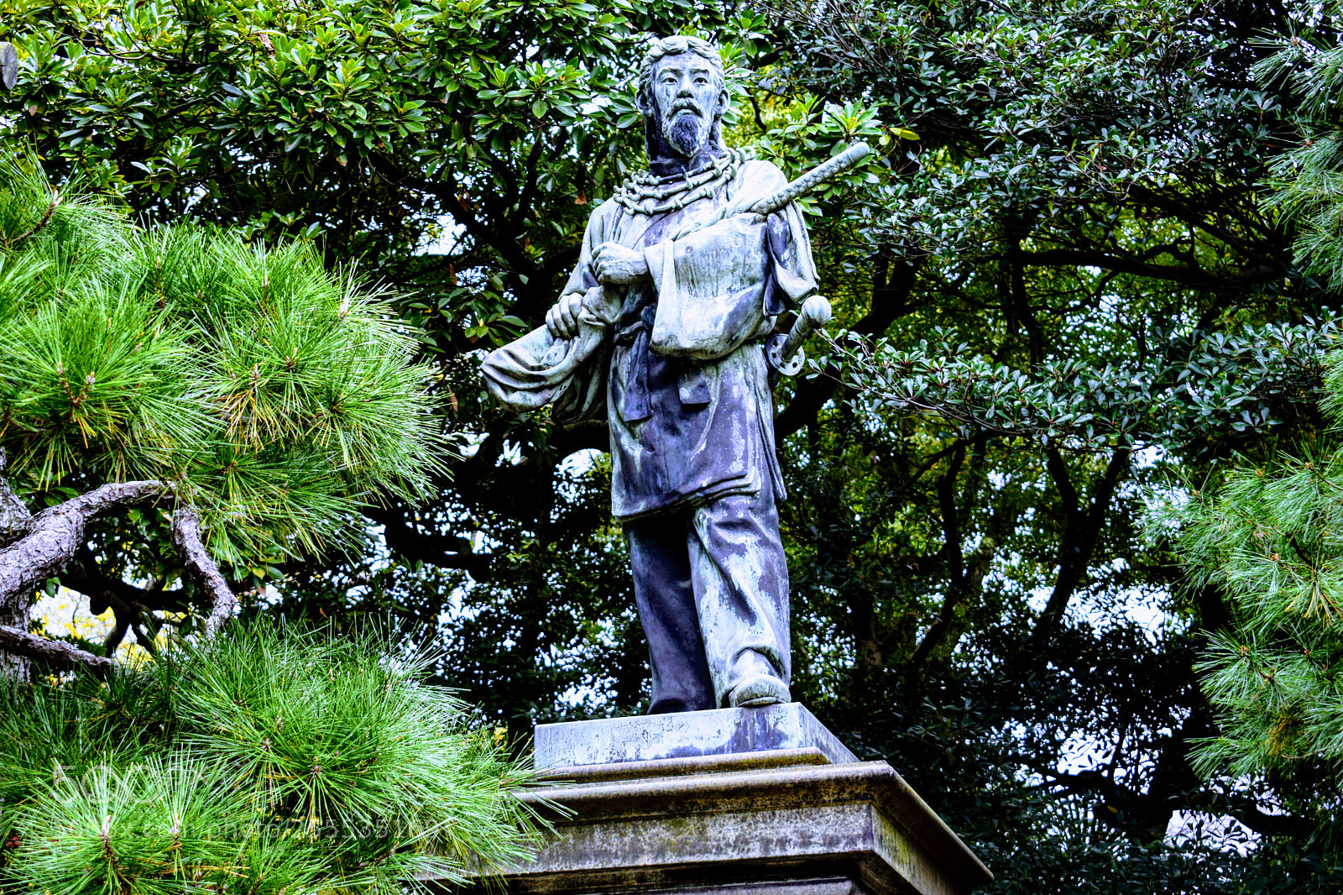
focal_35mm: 63
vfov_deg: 21.6
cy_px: 448
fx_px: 2350
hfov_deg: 31.9
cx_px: 672
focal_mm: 42
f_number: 6.3
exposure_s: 1/160
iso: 400
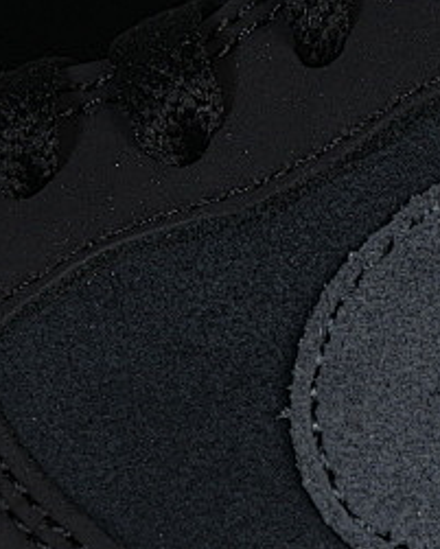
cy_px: 639
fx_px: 4929
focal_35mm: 303
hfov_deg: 5.1
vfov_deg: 6.3
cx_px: 700
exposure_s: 1/60
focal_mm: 50
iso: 160
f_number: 6.3
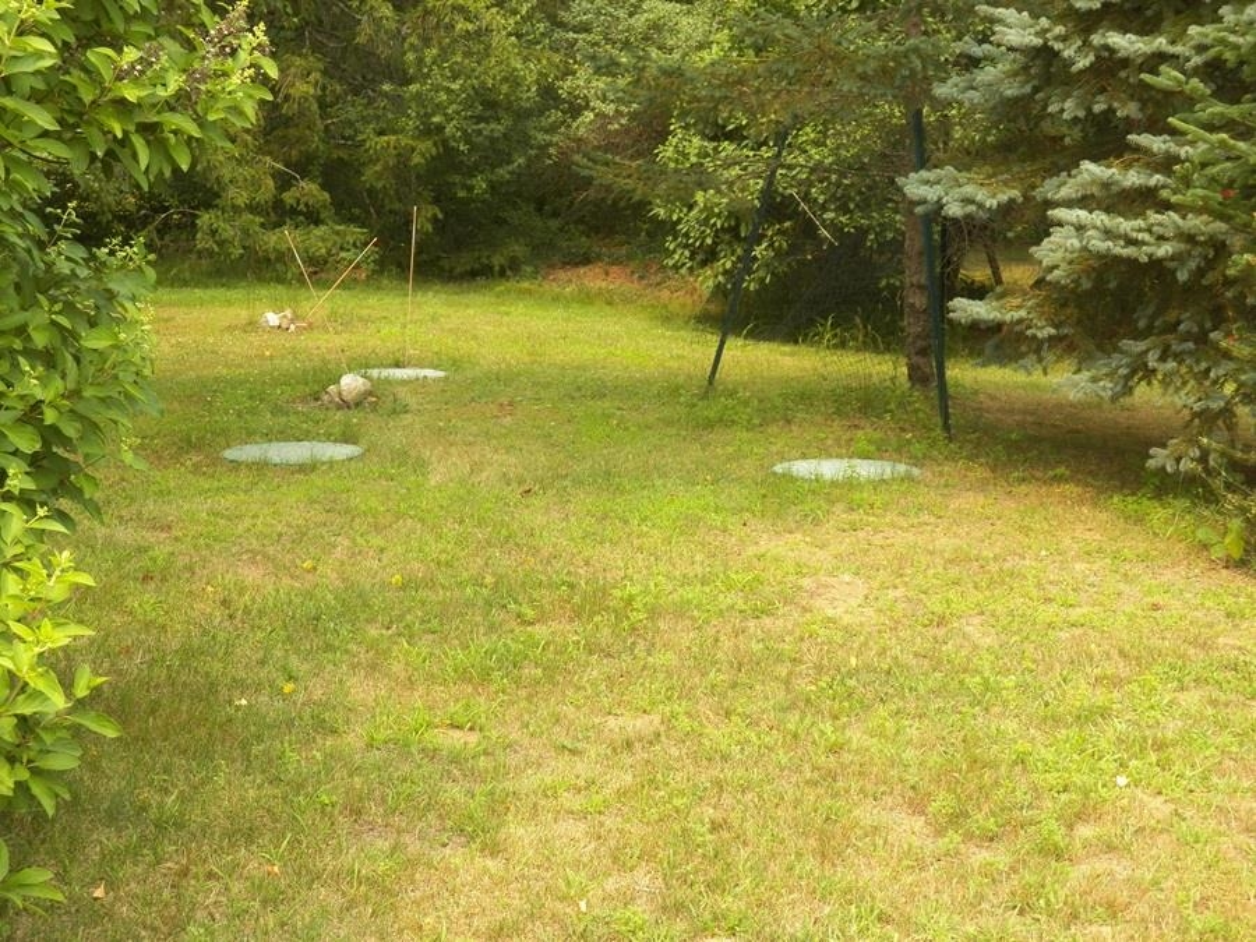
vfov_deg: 26.1
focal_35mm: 56
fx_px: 2032
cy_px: 471
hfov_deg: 34.3
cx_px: 628
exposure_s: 1/250
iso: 125
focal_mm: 10
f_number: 4
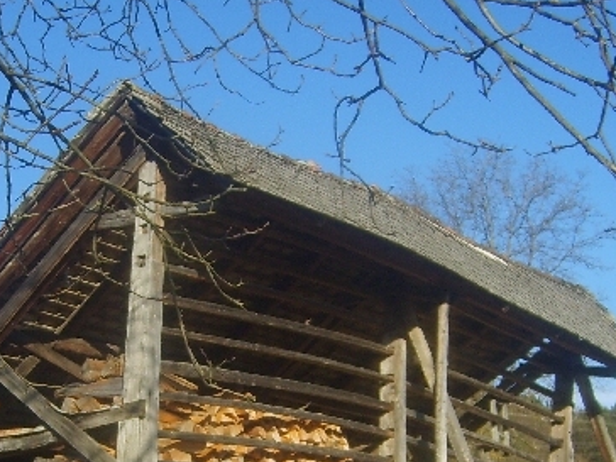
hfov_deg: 25.2
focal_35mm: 77
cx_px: 206
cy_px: 420
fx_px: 1370
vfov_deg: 18.8
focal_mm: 5.8
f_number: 2.8
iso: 50
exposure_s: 1/750
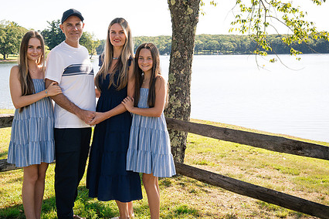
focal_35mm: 50
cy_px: 96
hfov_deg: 39.2
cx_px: 117
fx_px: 457
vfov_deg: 27.0
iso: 250
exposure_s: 1/250
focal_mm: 35
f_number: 8
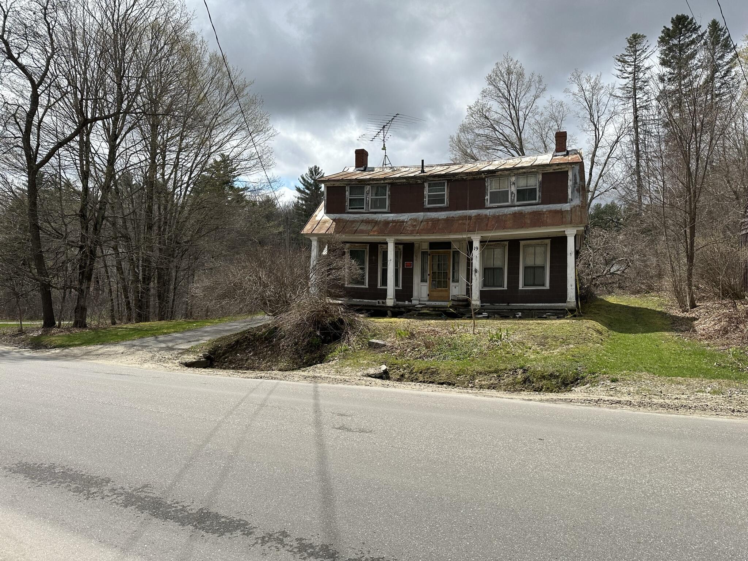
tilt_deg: +0.0
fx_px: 519
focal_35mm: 24
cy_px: 280
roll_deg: -0.1
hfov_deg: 71.6
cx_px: 374
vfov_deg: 56.8
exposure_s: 1/5525
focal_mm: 6.86
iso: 80
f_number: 1.78
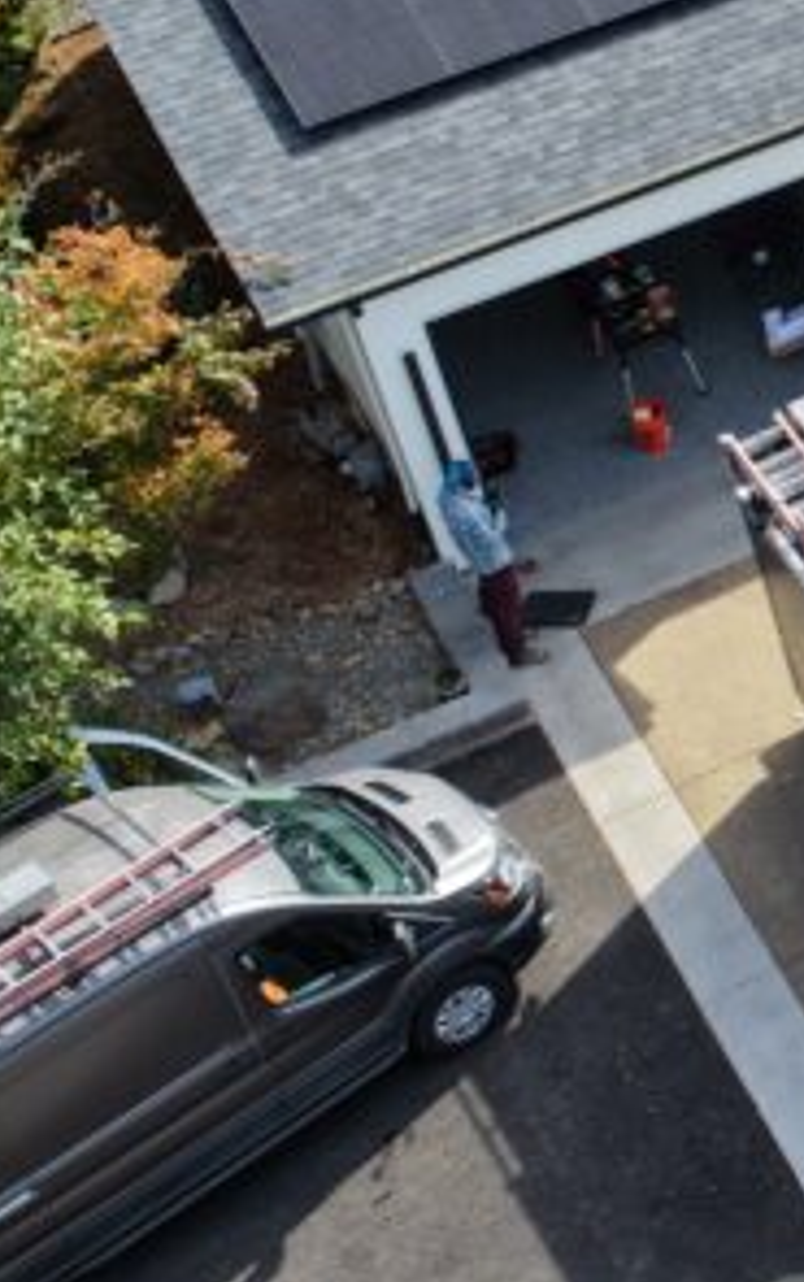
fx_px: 3462
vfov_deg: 20.6
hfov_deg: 10.8
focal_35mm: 99
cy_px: 137
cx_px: 2073
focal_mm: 14.45
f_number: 2.8
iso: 100
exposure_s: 1/240
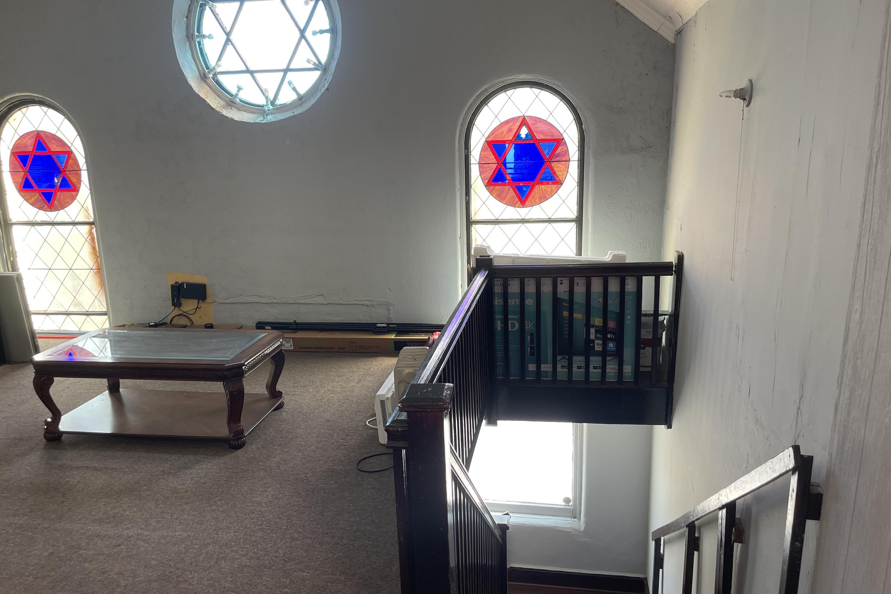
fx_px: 668
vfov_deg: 47.9
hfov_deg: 67.4
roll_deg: +2.0
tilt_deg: -12.7
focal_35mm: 27
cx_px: 435
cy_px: 291
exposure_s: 1/120
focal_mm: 5.1
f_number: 1.6
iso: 80
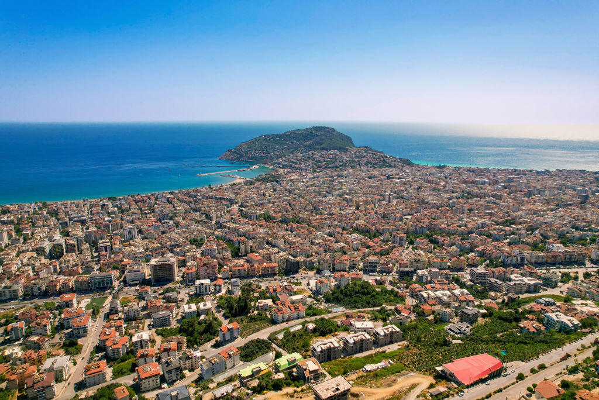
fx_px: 366
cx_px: 300
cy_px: 200
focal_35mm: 22
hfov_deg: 78.5
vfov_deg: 57.3
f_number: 2.8
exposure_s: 1/500
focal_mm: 8.38
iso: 100
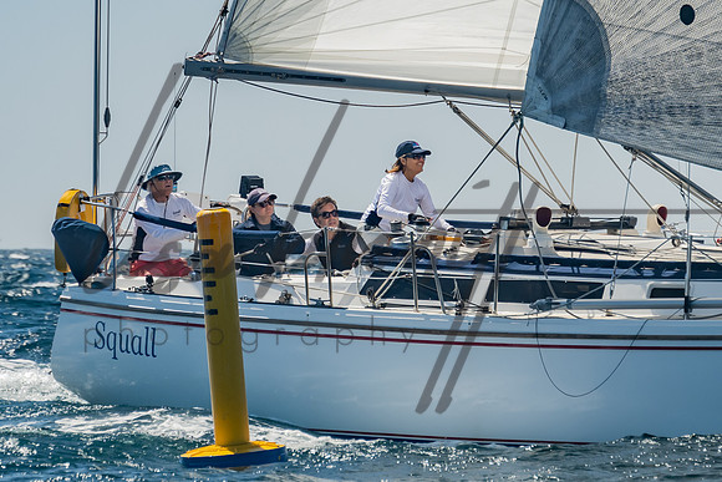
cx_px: 315
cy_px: 83
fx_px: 9024
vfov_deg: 3.1
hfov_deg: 4.6
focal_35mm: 450
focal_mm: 165
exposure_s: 1/320
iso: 160
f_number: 6.3
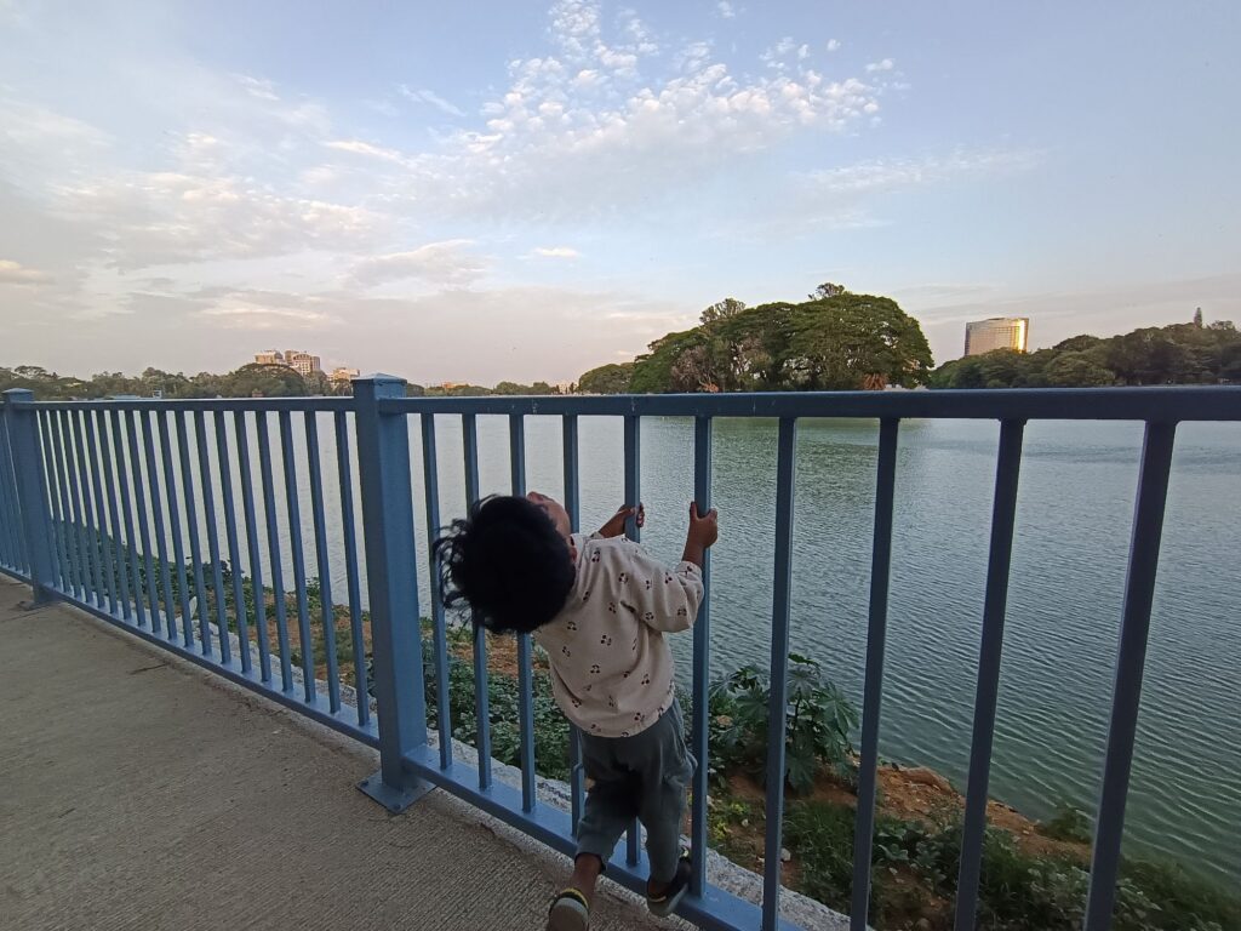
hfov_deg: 106.2
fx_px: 466
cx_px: 620
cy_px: 466
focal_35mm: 13
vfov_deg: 89.9
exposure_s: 1/141
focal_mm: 1.64
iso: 100
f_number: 2.2
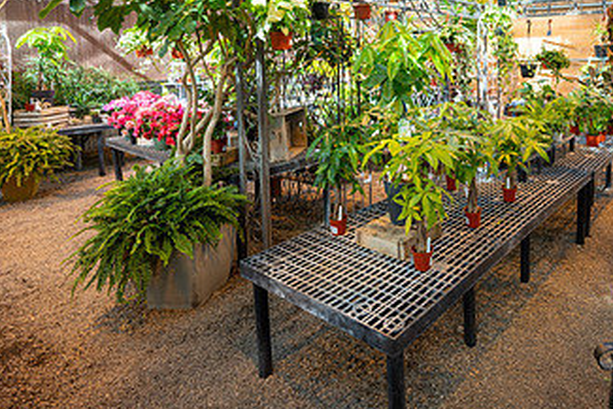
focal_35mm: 25
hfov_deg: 68.9
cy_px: 97
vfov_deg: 49.1
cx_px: 422
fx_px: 426
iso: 100
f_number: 4
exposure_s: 1/160
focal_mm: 14
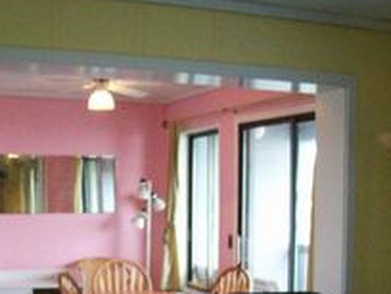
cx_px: 111
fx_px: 734
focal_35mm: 65
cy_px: 248
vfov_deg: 22.2
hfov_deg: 29.5
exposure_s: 1/128
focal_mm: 6
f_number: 2.7
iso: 400
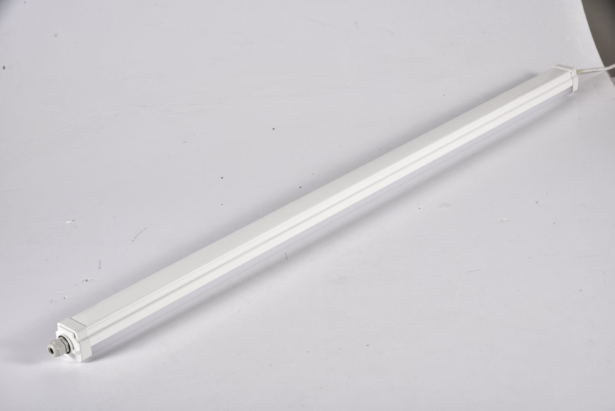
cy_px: 206
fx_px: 1282
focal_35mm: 75
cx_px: 308
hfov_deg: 27.0
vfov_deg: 18.2
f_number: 16
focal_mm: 75
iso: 64
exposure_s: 1/180
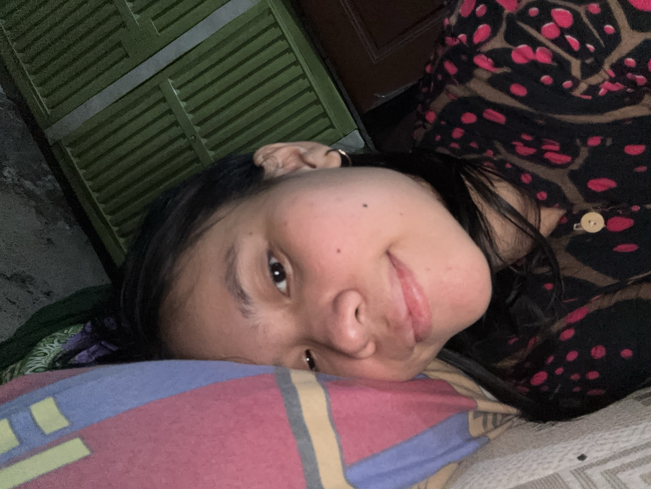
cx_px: 325
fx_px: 451
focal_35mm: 24
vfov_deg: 56.8
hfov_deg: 71.6
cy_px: 255
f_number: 1.9
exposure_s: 1/30
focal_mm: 2.69
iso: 250
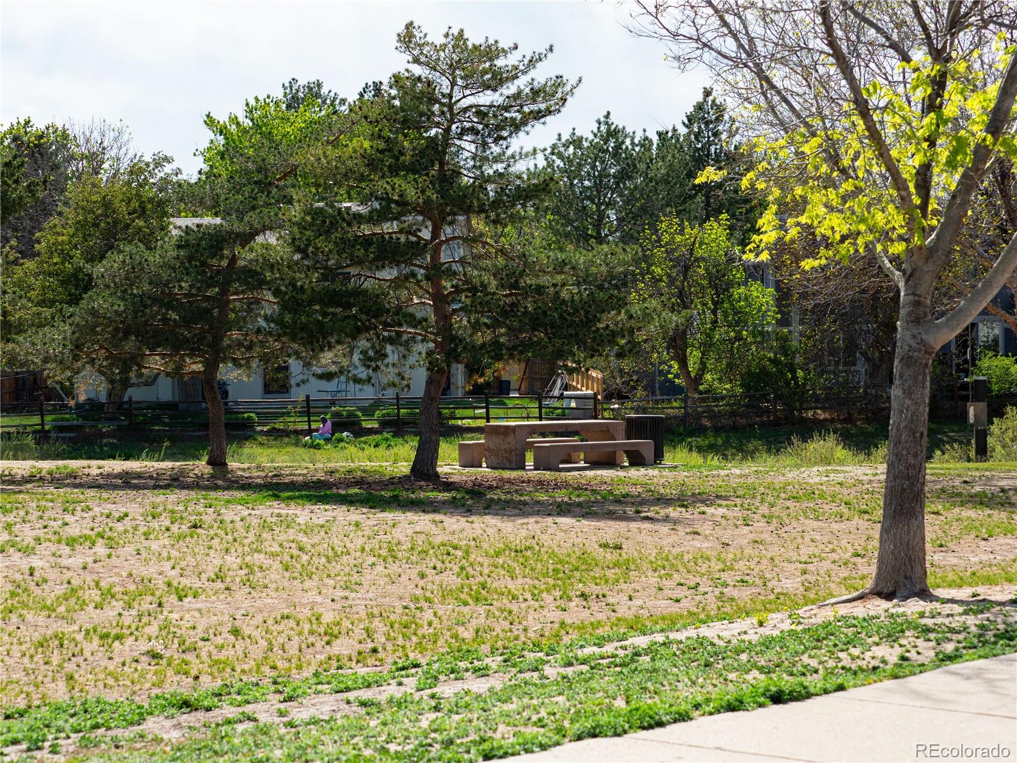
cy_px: 382
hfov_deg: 24.4
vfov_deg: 18.4
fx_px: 2350
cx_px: 508
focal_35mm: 80
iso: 200
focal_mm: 40
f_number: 4
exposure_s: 1/640
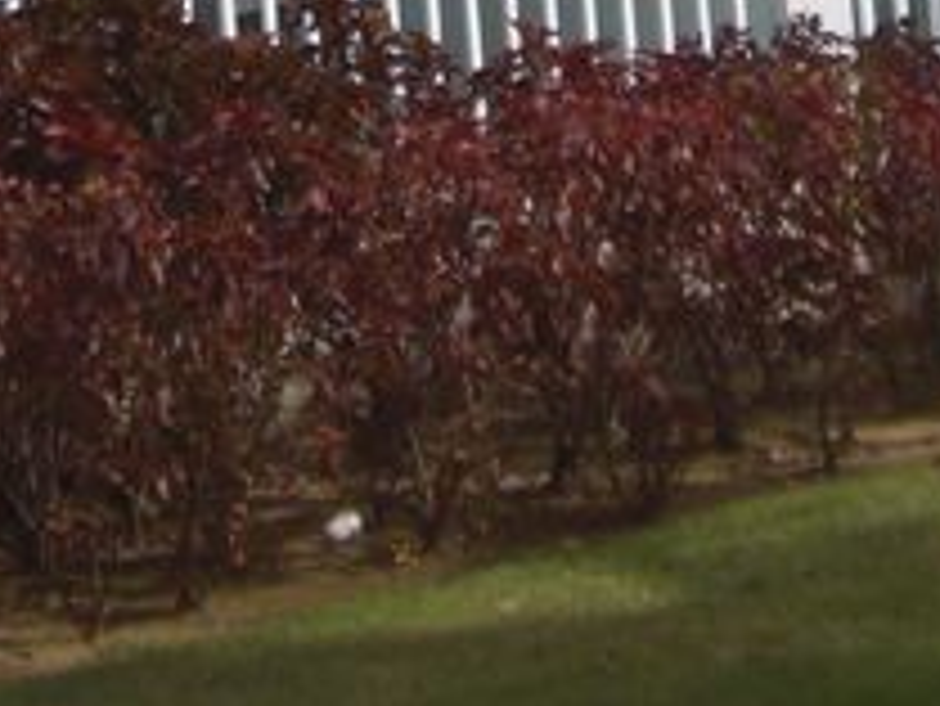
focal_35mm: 186
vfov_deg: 7.5
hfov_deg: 10.6
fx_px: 5054
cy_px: -940
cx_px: 355
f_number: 8
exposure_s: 1/250
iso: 64
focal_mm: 6.2
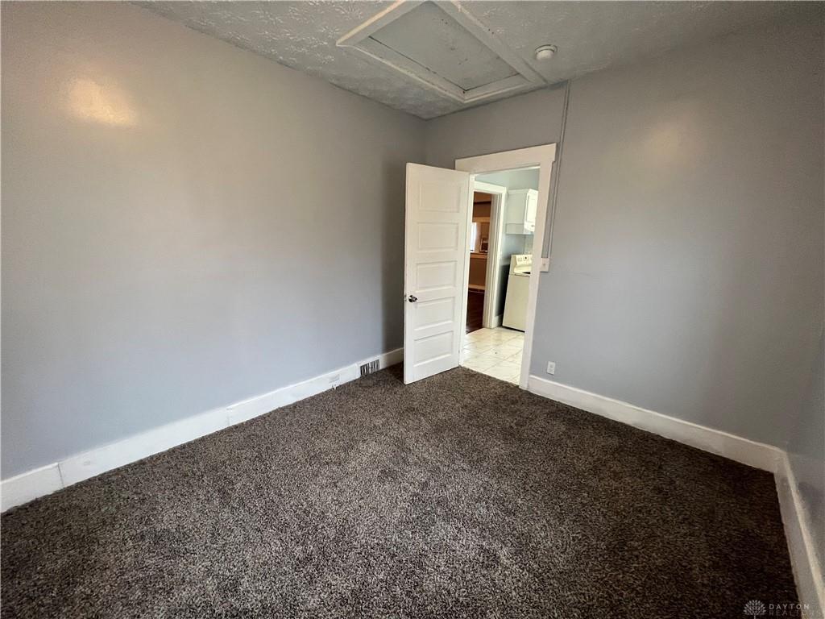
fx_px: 310
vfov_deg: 89.9
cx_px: 412
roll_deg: -0.9
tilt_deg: -12.8
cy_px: 310
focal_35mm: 13
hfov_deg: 106.2
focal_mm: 1.57
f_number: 1.8
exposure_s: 1/60
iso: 250
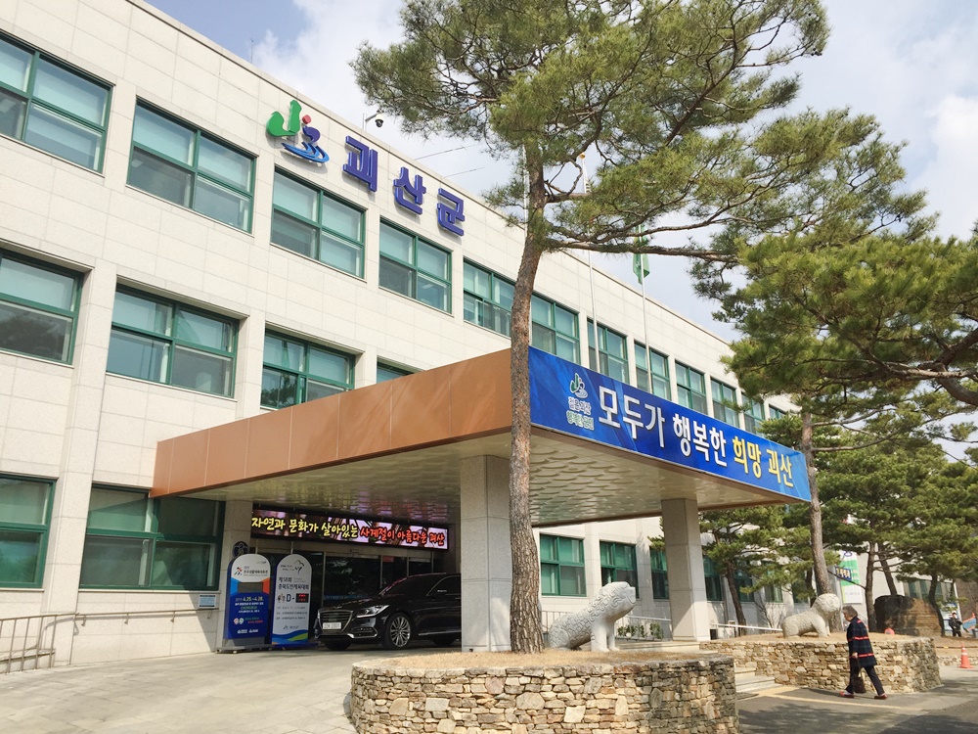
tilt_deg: +16.9
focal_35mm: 29
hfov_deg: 61.7
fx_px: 819
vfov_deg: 48.2
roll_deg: +1.3
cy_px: 367
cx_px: 489
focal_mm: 4.15
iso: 32
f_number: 2.2
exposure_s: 1/2083
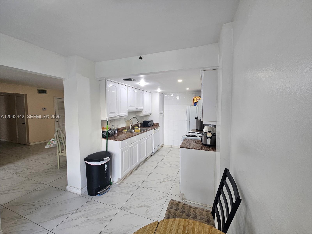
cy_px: 117
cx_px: 156
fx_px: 117
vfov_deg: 89.9
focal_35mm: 13
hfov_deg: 106.2
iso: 50
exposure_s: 1/60
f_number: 2.2
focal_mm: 2.2
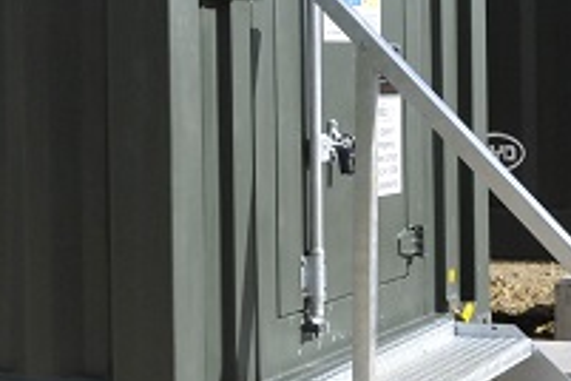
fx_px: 1849
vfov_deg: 11.7
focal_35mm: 117
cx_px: 357
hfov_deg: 17.5
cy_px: 55
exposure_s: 1/3200
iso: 1250
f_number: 6.3
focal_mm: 25
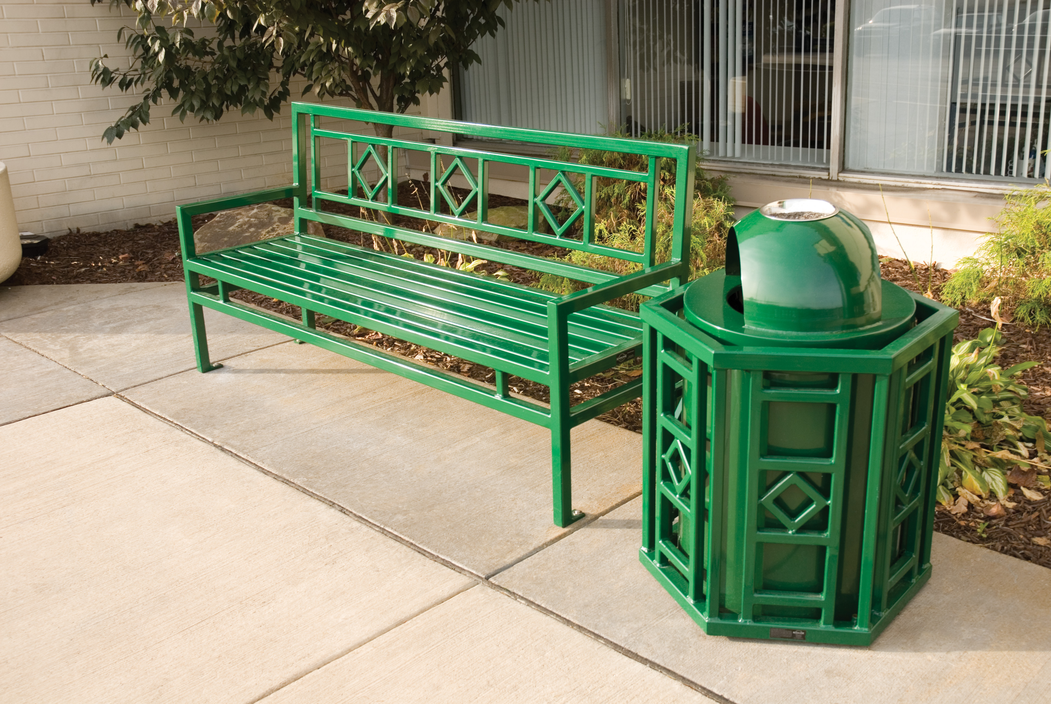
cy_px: 352
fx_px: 1184
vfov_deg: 33.1
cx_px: 526
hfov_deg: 47.9
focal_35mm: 40
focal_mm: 27
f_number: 5
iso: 100
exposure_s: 1/80
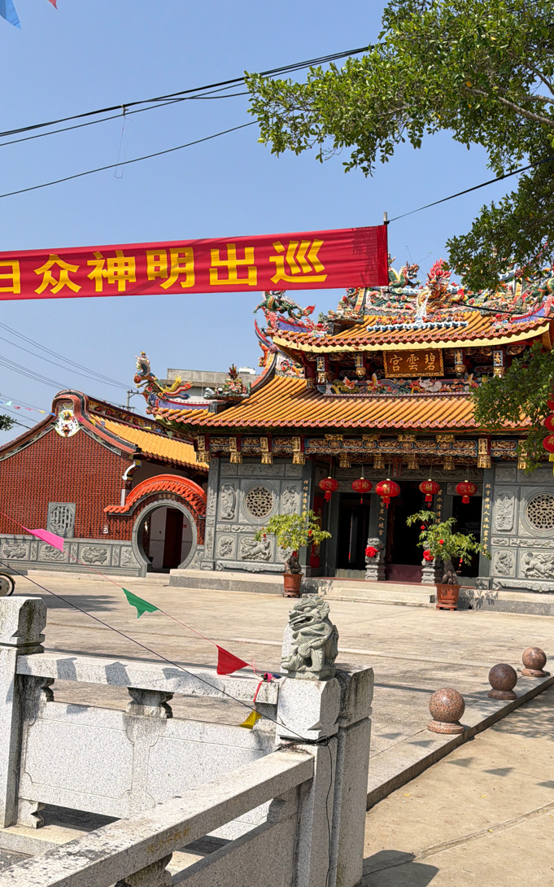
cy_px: 523
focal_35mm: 35
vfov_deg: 55.0
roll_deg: -3.8
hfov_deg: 35.6
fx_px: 846
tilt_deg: +2.7
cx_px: 407
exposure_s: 1/6173
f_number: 1.78
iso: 80
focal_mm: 6.76
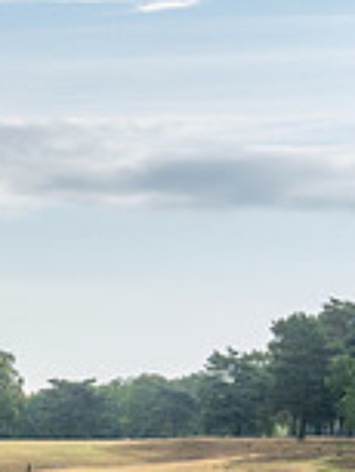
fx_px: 3127
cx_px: -485
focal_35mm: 229
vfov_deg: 8.6
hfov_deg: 6.2
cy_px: 438
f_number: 8
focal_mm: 42
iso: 250
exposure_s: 1/500
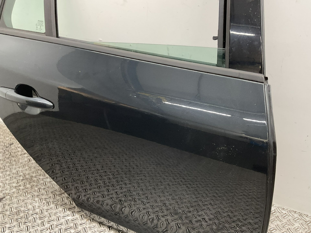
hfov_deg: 61.7
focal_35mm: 29
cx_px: 156
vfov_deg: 48.2
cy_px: 116
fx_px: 261
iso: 64
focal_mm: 3
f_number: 1.8
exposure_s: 1/50
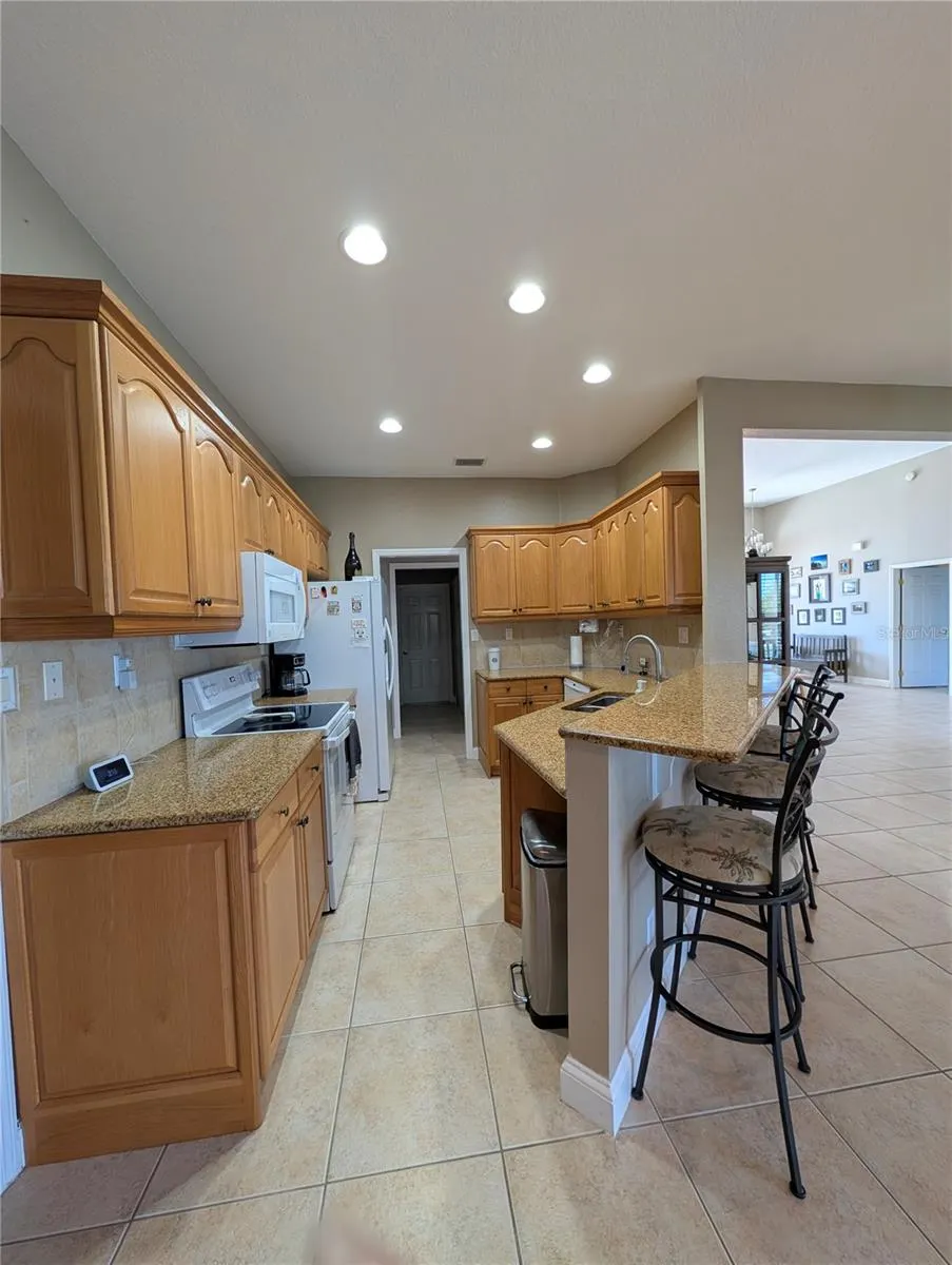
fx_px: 439
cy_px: 632
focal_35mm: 12
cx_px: 476
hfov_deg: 94.6
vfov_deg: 110.5
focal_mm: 2.02
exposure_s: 1/60
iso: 86
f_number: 1.7
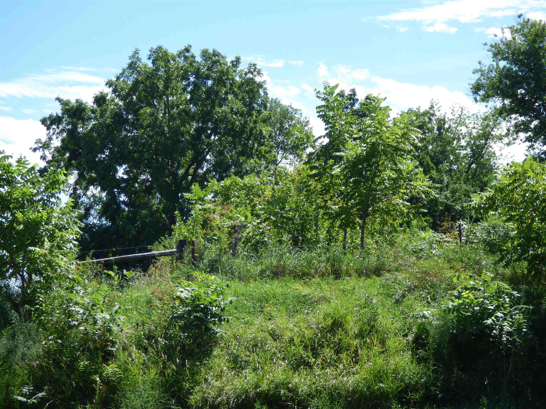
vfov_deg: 21.3
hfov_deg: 28.2
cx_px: 273
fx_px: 1088
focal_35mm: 69
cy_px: 204
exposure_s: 1/400
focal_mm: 12.29
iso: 100
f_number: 4.3
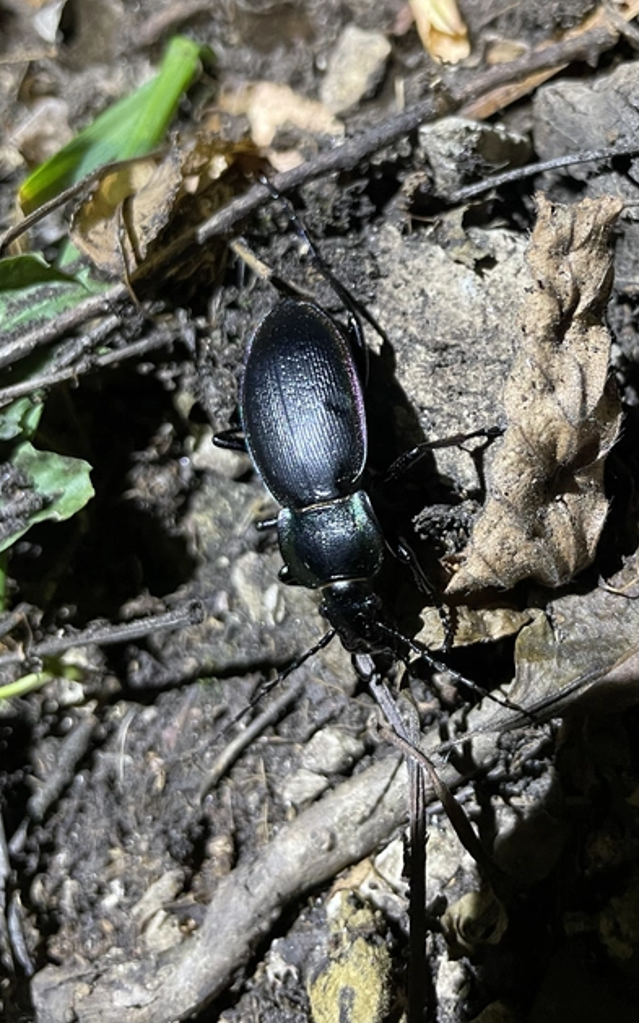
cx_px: 355
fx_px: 780
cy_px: 516
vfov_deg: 66.5
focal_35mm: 28
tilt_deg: -63.0
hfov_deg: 44.5
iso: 250
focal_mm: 4.2
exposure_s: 1/55
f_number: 1.6
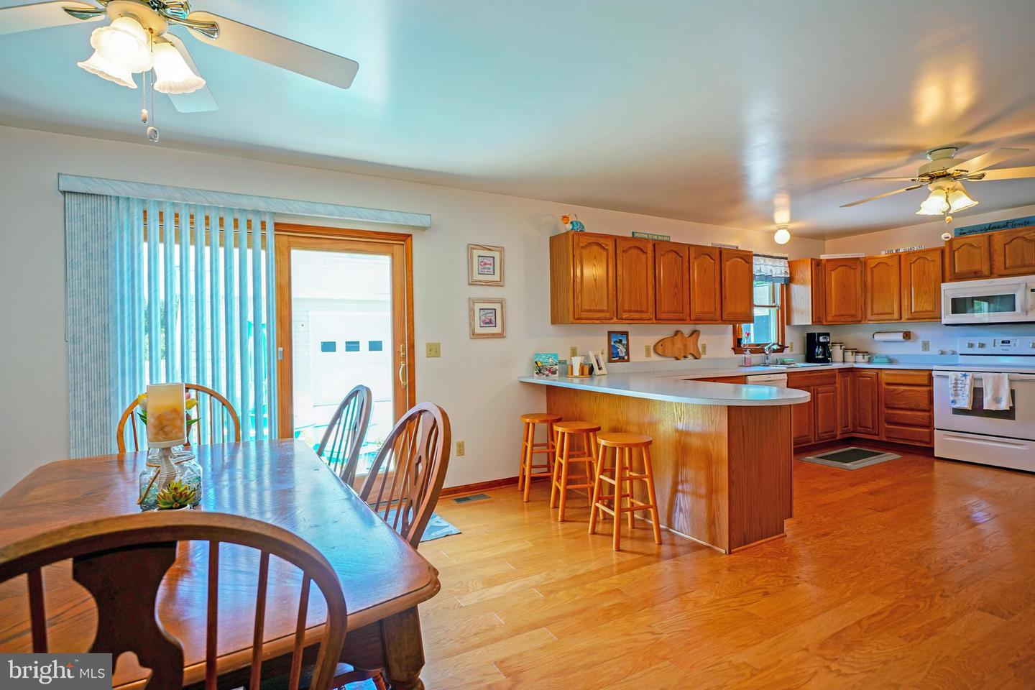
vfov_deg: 67.4
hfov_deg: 90.0
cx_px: 518
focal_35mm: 18
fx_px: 517
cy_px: 345
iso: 100
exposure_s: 1/40
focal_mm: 12.1
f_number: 3.2
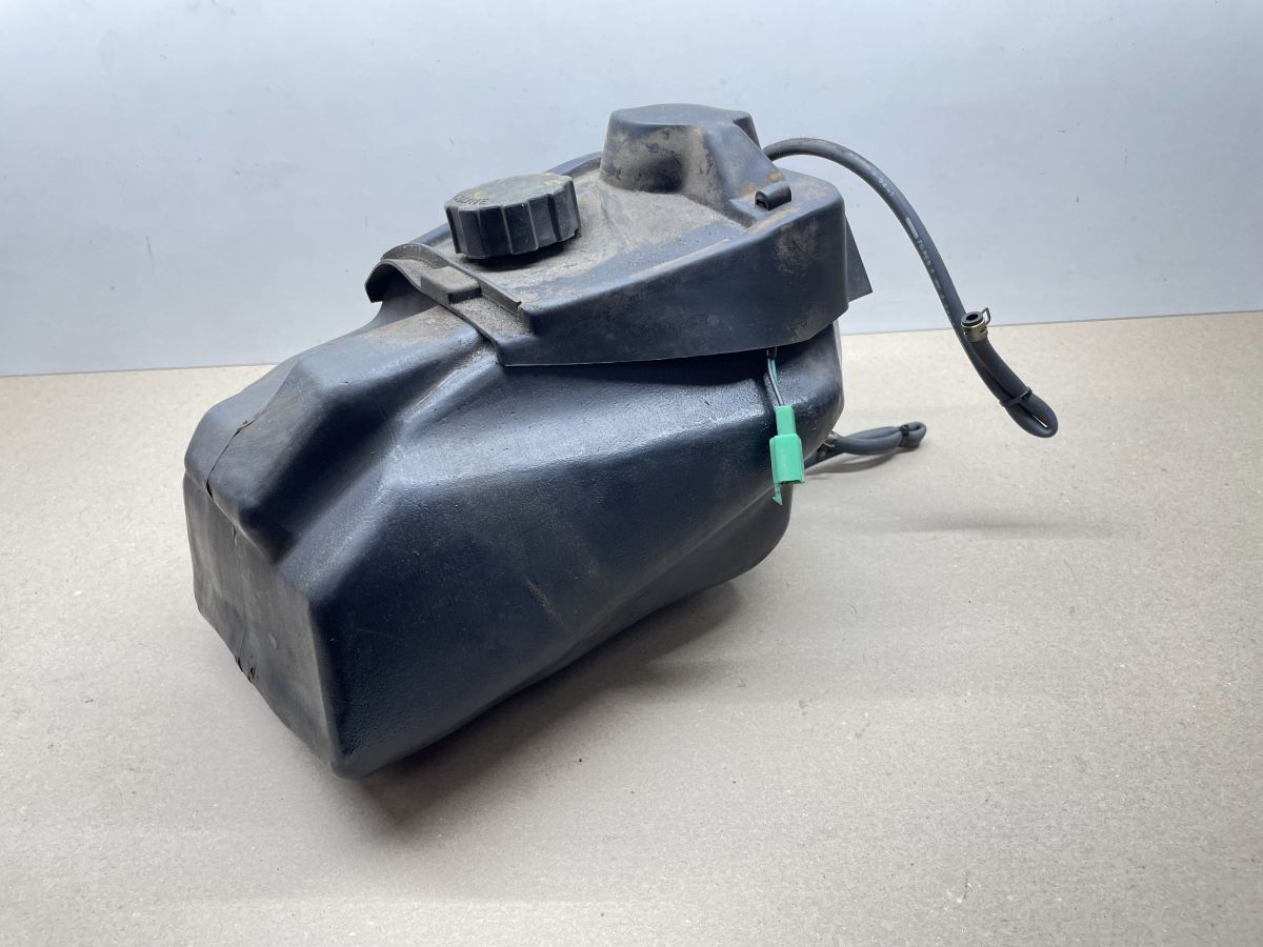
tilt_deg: -33.9
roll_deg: +5.9
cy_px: 474
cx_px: 632
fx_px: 949
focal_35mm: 26
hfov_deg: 67.3
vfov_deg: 53.1
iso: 64
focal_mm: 4.2
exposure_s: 1/50
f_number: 1.6
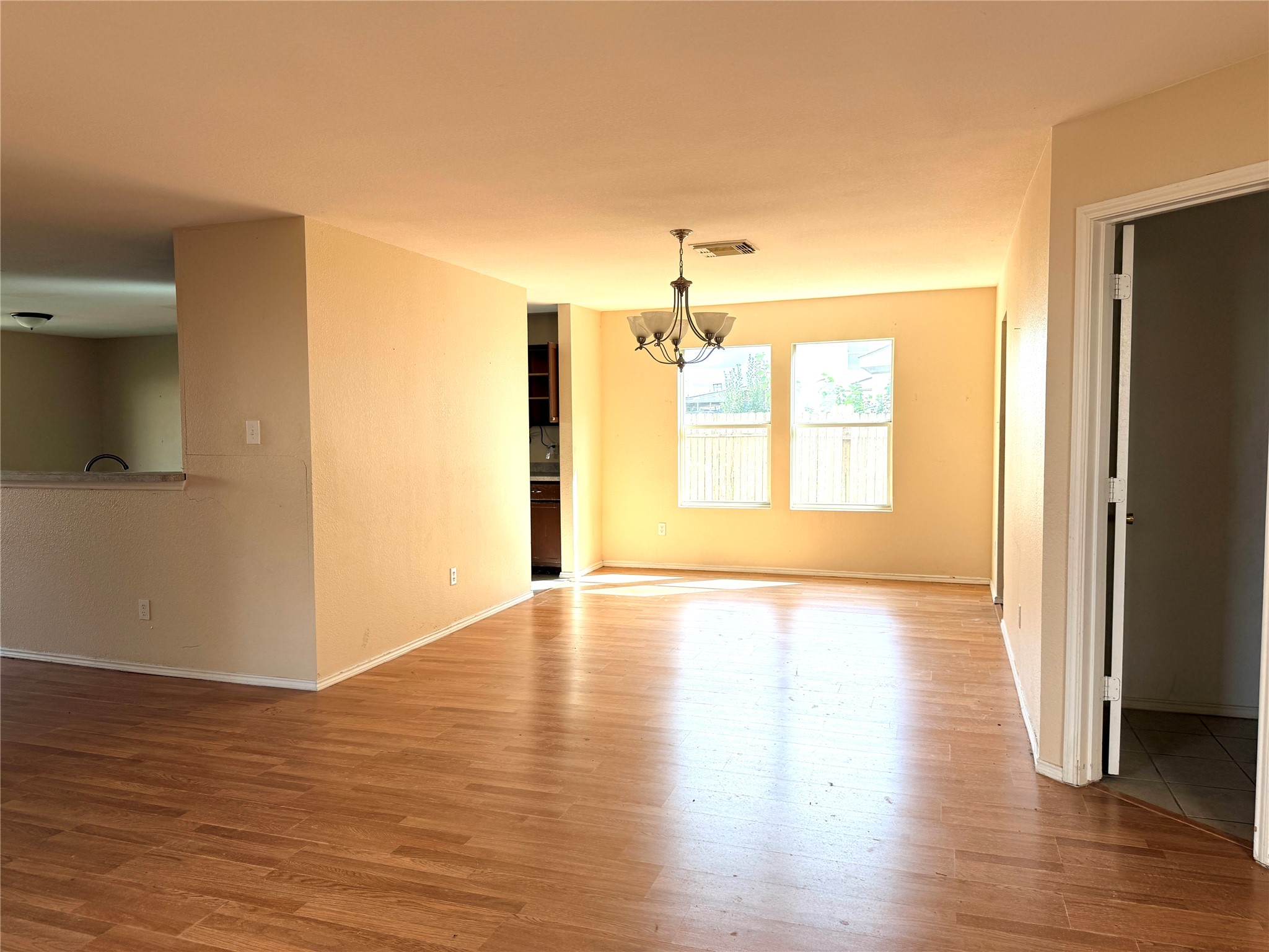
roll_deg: +0.4
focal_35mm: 24
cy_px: 476
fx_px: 880
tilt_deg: -2.7
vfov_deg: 56.8
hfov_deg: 71.6
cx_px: 634
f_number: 1.78
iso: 80
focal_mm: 6.76
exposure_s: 1/325
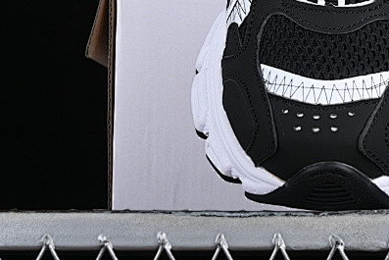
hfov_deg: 9.9
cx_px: 460
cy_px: -17
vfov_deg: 6.7
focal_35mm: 204
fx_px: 2205
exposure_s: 1/200
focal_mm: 50
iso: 200
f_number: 7.1
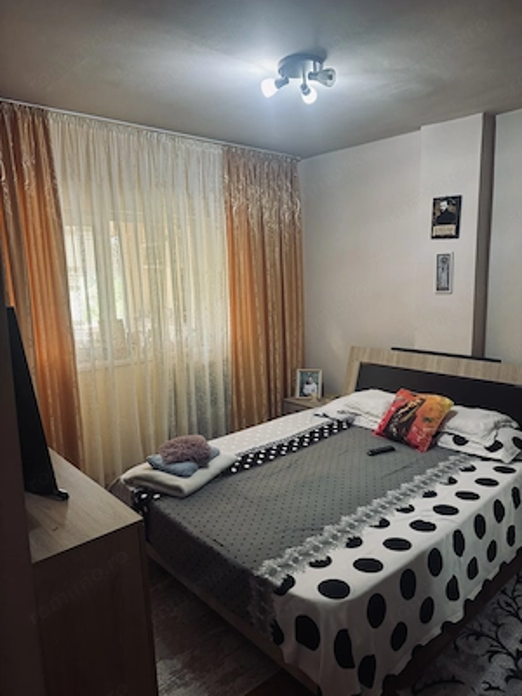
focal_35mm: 24
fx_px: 483
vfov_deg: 71.6
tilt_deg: -8.7
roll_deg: +1.5
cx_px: 261
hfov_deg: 56.8
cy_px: 348
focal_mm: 6.76
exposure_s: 1/50
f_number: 1.78
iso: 250
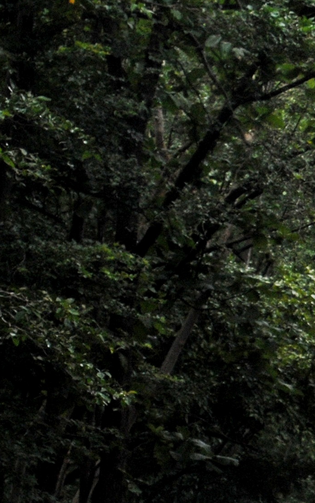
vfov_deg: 7.2
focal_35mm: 293
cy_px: 379
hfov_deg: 4.4
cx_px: 721
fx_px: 4020
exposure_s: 1/200
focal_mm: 55
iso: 400
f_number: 5.6
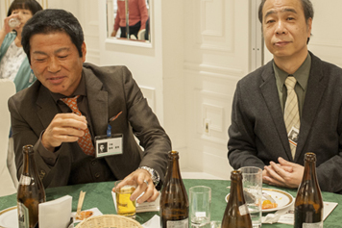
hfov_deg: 31.5
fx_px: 598
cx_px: 246
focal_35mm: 63
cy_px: 90
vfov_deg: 21.5
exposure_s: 1/100
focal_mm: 35
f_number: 5.6
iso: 1100
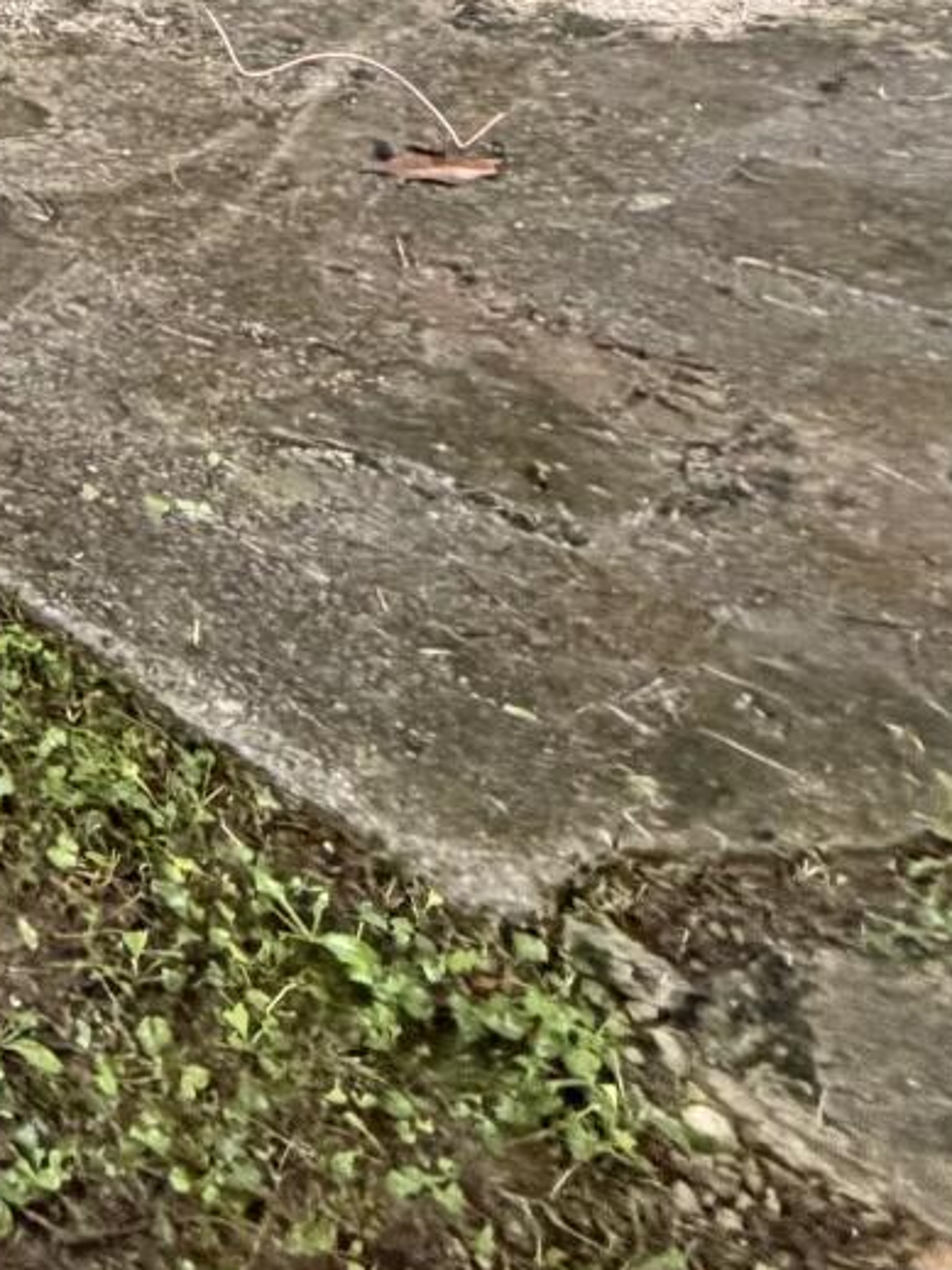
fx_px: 1981
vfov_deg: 25.4
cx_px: -744
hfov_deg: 20.0
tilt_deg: +3.3
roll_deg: +1.4
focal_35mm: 54
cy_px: -700
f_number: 2.2
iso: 250
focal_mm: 2.22
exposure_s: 1/121
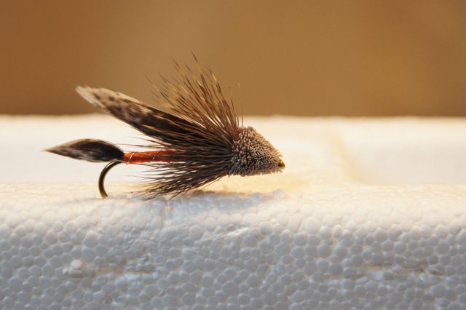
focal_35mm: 82
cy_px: 155
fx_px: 1067
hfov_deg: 24.6
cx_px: 233
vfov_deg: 16.5
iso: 1600
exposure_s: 1/60
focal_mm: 55
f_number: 5.6
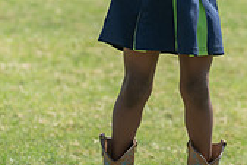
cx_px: 151
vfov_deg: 3.1
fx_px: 3035
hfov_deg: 4.7
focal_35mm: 442
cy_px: 2
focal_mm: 129
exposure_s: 1/1000
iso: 125
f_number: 4
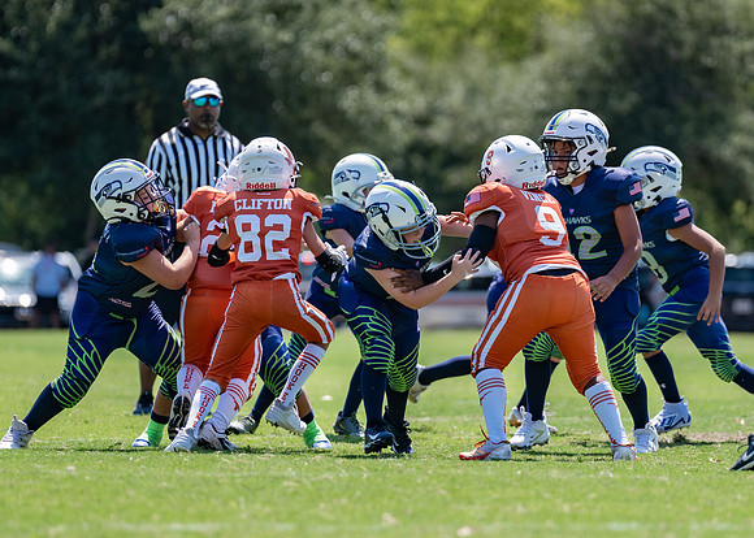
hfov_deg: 5.9
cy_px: 268
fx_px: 7254
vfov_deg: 4.2
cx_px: 448
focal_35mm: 339
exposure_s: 1/1000
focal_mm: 200
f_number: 3.2
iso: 100
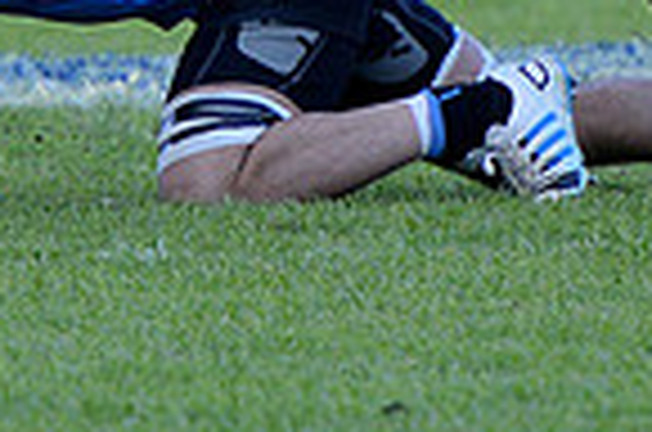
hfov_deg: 1.9
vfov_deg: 1.3
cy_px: -358
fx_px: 19571
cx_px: -234
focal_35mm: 1083
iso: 1600
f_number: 4
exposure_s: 1/800
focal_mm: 270
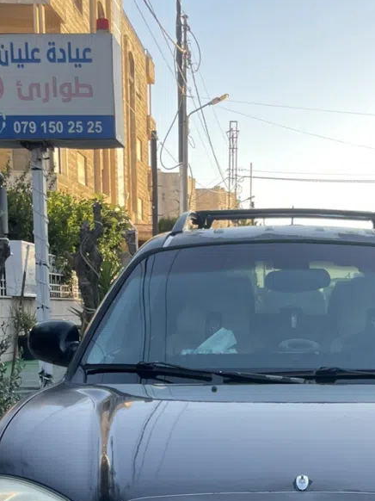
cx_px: 289
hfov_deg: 23.7
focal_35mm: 61
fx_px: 882
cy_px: 501
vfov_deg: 29.6
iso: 32
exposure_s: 1/293
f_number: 1.6
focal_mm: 4.2
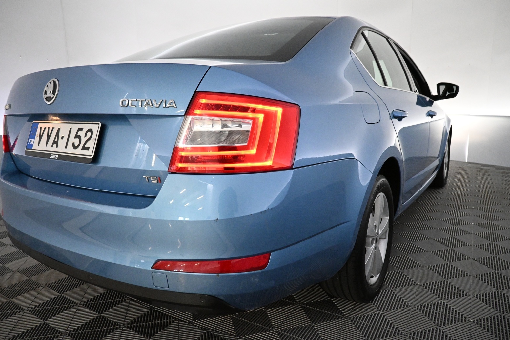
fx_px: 354
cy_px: 175
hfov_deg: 71.5
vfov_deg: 51.3
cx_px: 257
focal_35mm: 25
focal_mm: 16
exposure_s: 1/400
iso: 4000
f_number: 3.5
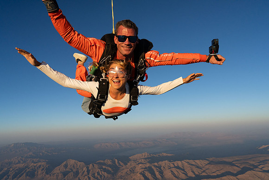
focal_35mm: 24
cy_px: 90
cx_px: 134
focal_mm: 24
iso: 1250
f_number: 9
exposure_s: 1/2000
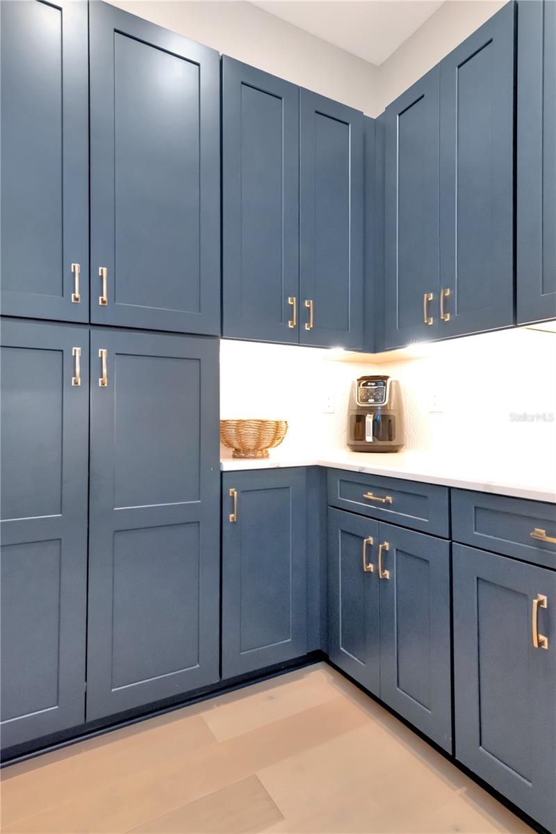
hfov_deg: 63.2
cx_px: 278
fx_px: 452
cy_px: 417
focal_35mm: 20
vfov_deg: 85.4
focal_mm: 13
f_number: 9
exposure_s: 1/40
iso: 800
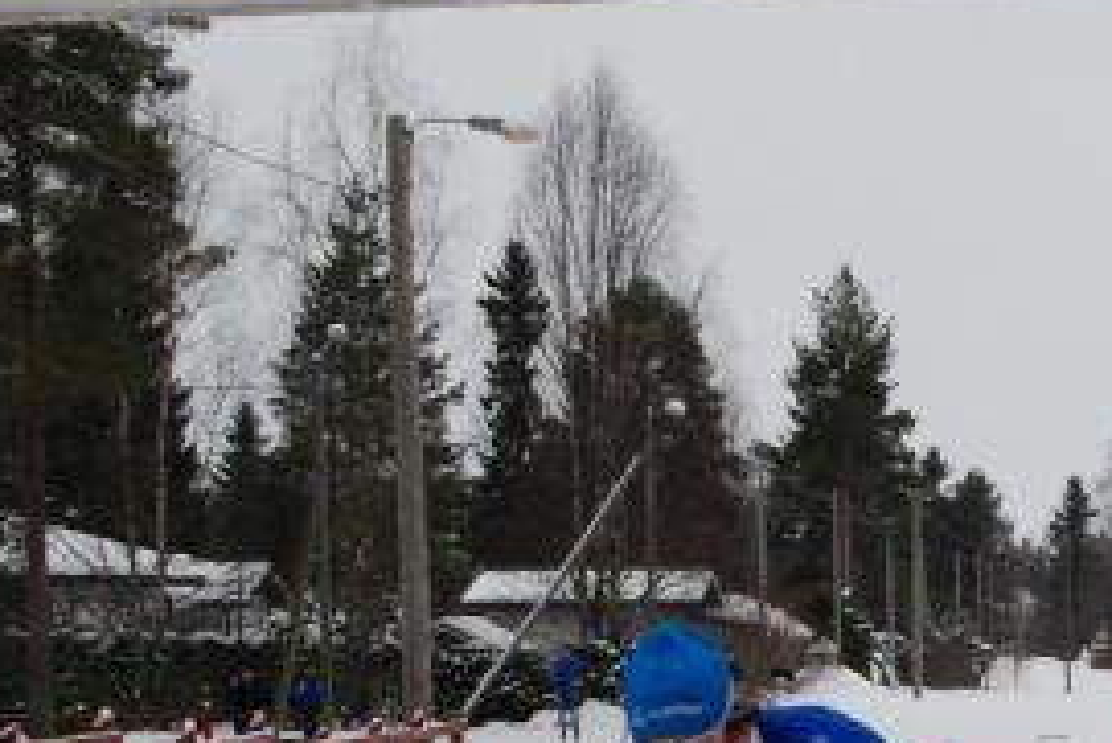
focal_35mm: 128
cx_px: 1227
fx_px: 3970
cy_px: 850
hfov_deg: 15.5
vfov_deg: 10.5
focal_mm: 29
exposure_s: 1/640
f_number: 13
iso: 800
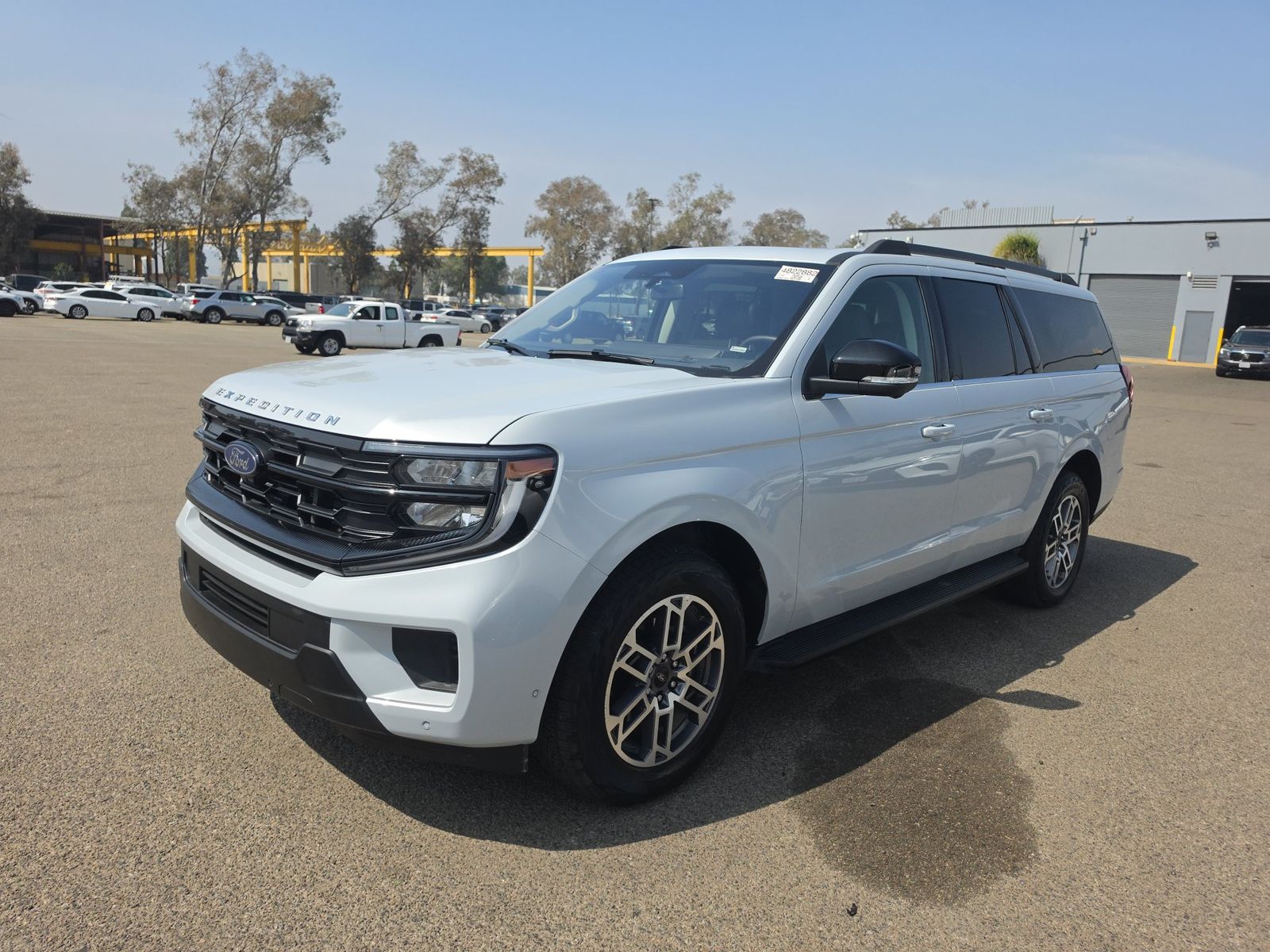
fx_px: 844
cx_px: 635
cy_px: 476
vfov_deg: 58.9
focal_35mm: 23
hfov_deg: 73.9
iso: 64
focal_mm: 6.5
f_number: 1.4
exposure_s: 1/6806
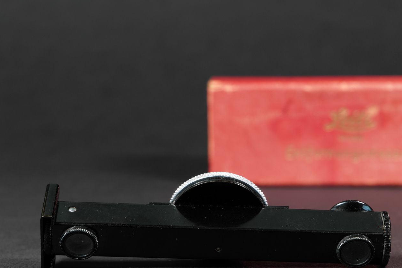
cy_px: 153
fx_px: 1285
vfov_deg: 11.9
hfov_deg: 17.8
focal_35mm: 115
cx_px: 235
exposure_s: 1/3.33
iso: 800
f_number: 11
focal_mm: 90
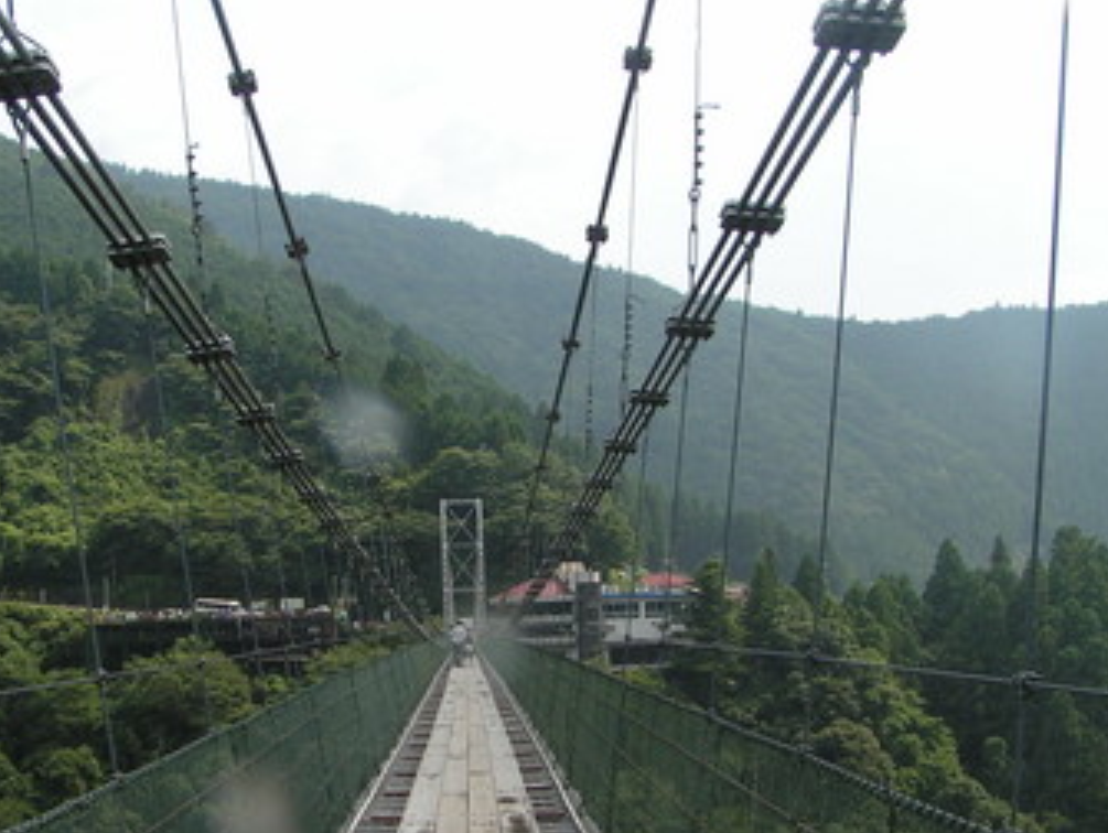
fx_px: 1634
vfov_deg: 28.5
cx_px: 447
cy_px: 529
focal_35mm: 51
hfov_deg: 37.3
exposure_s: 1/200
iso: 50
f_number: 5.6
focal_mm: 5.8
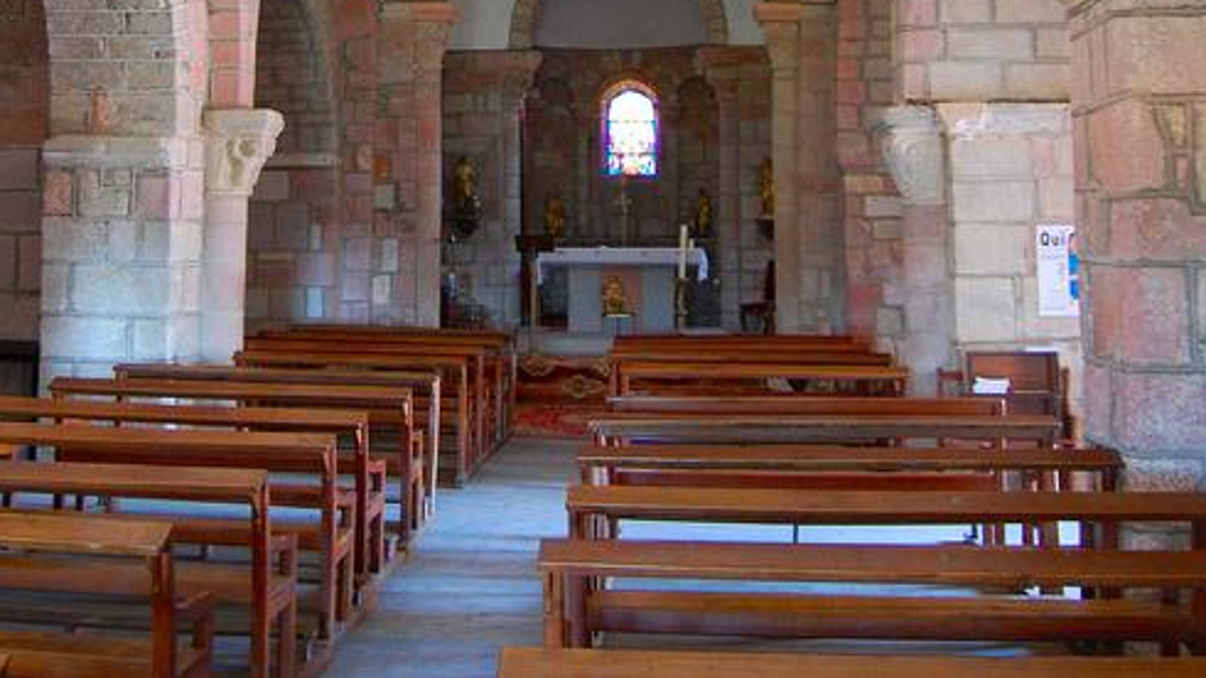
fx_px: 1471
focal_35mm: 46
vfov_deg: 24.9
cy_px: 27
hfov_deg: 44.3
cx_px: 464
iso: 800
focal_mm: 18
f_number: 3.5
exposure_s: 1/13
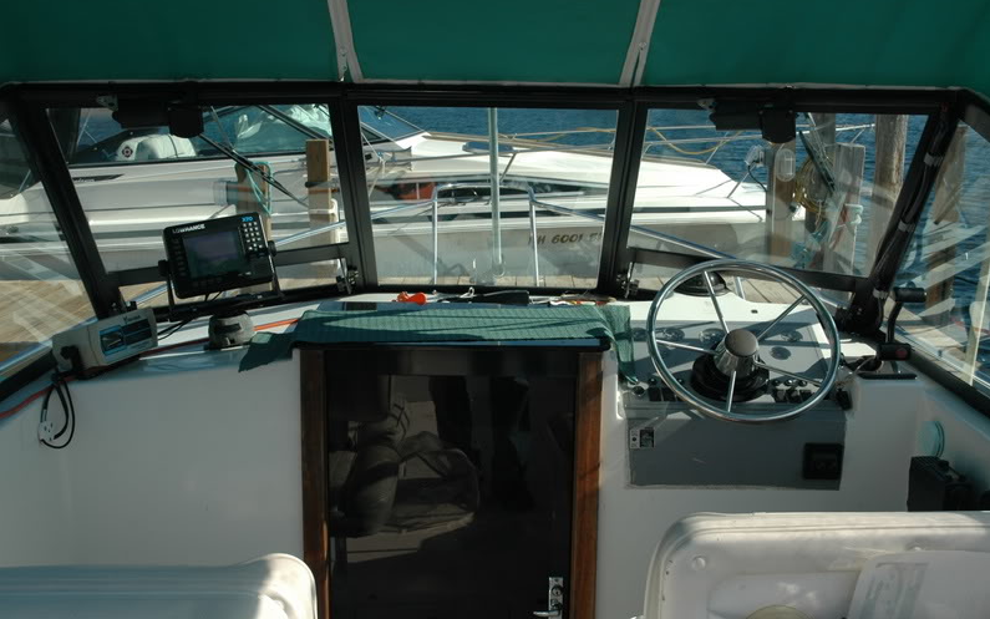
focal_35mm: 42
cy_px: 314
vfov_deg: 30.9
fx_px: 1120
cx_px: 497
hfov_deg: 47.7
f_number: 9
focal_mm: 27
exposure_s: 1/320
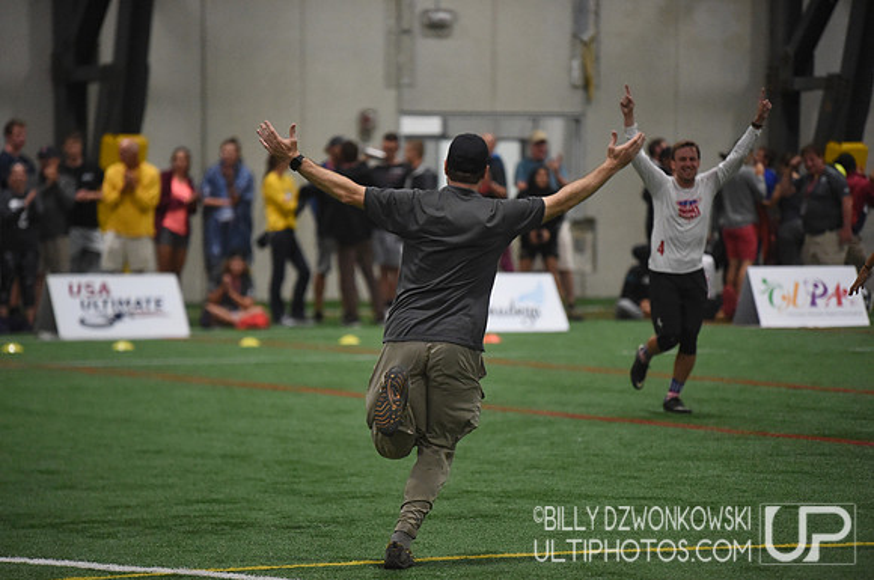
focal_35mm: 200
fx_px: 4849
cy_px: 290
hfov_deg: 10.3
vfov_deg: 6.8
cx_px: 437
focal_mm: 200
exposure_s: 1/640
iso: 10000
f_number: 2.8
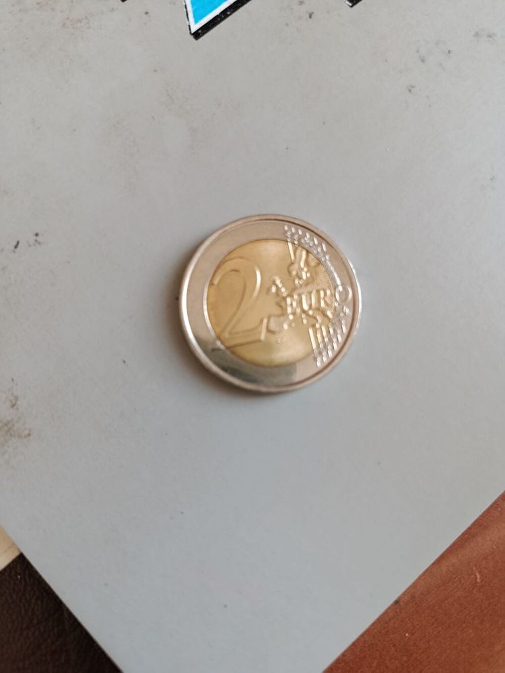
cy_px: 336
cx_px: 252
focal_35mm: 24
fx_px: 467
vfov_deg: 71.6
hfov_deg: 56.8
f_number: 1.7
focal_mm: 5.24
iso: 696
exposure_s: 1/50
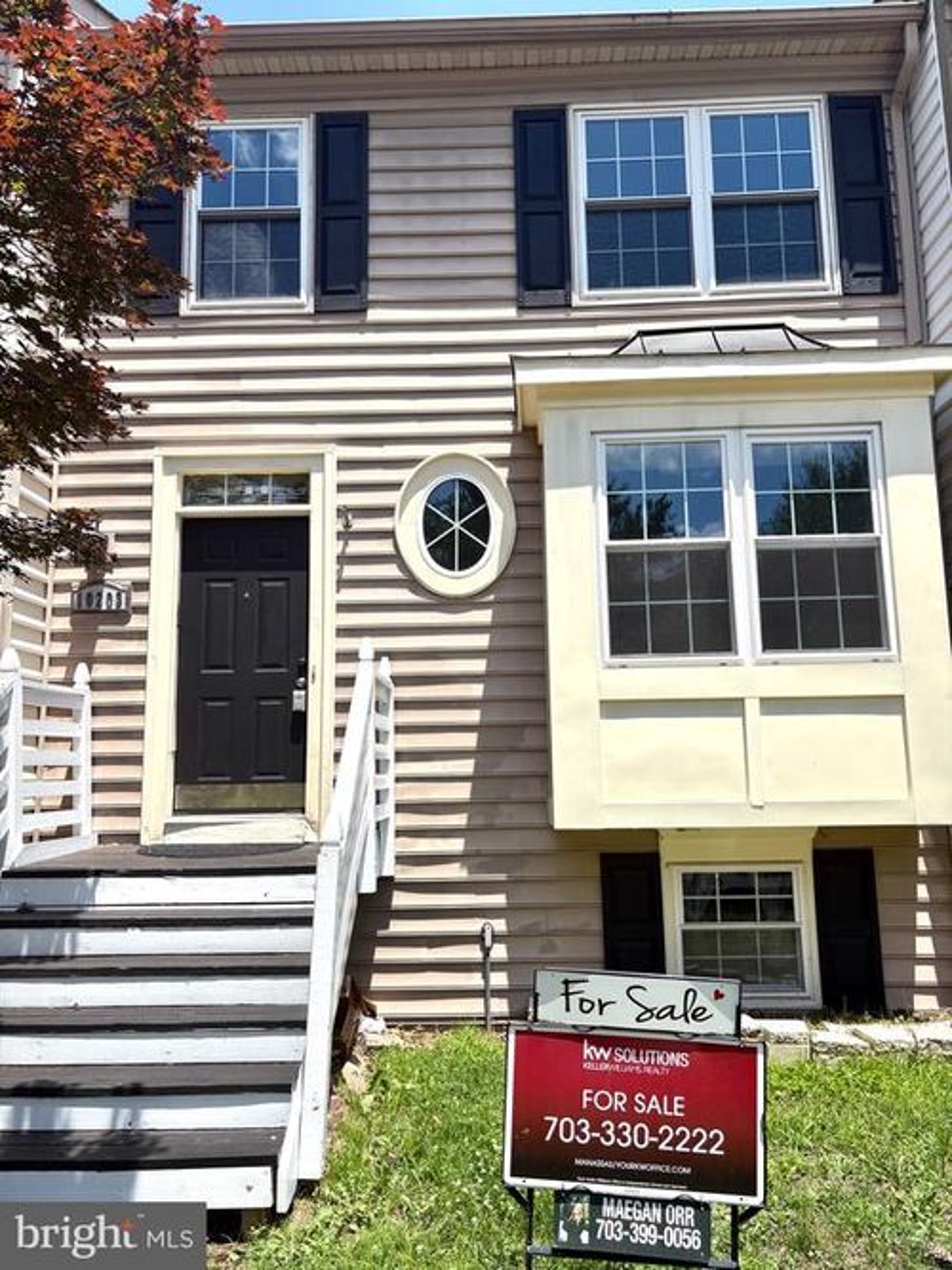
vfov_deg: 67.3
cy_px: 635
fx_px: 954
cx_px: 476
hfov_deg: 53.0
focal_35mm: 26
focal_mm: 5.96
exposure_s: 1/3623
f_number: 1.6
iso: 50
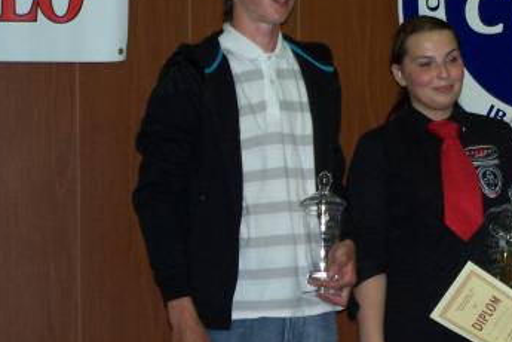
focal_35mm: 145
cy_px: 186
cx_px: 420
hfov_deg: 14.1
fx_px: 2062
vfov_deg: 9.5
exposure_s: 1/90
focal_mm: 13.7
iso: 140
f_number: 3.2
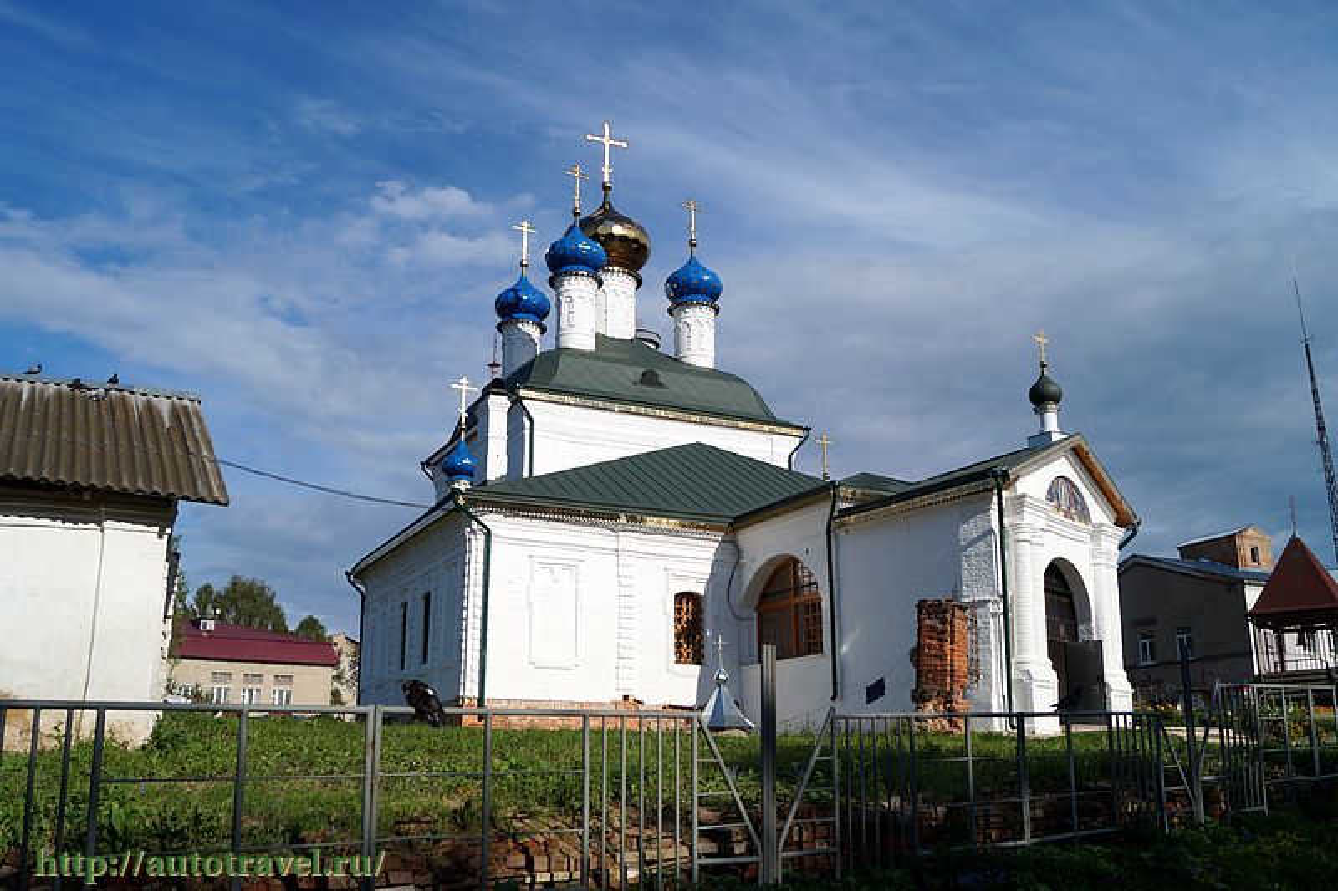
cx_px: 669
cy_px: 446
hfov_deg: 61.9
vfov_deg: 43.6
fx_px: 1115
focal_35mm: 30
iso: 100
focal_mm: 20
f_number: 5.6
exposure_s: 1/1600
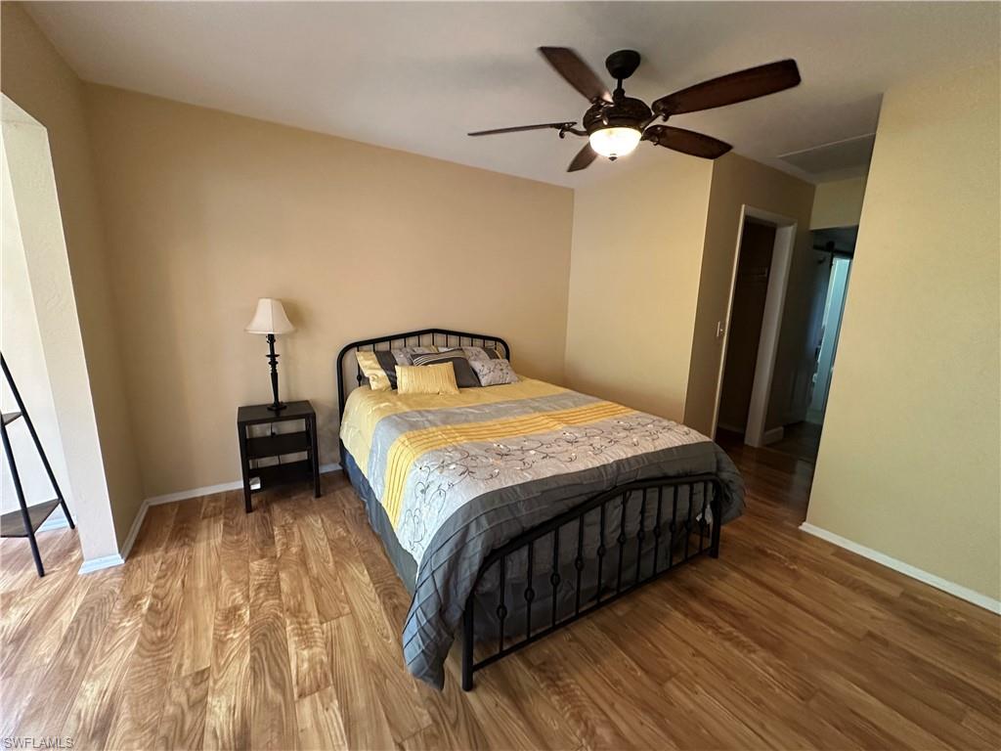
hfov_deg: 102.1
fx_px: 405
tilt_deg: -10.8
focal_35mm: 14
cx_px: 500
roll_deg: -1.2
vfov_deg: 85.7
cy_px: 376
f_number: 2.2
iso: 640
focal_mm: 2.22
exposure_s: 1/60
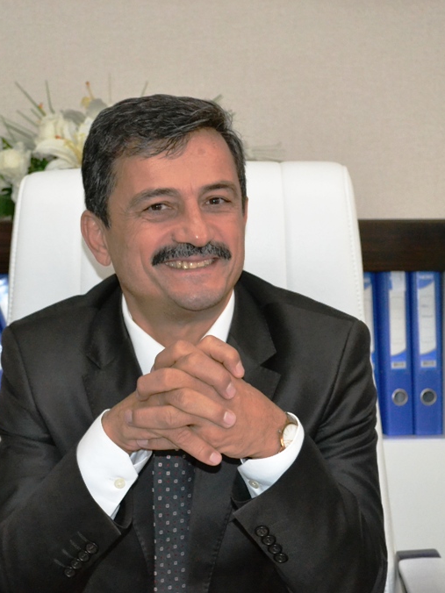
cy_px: 296
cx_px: 161
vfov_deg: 23.6
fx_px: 1423
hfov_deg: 17.7
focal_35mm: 83
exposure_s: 1/60
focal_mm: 38
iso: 3200
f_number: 5
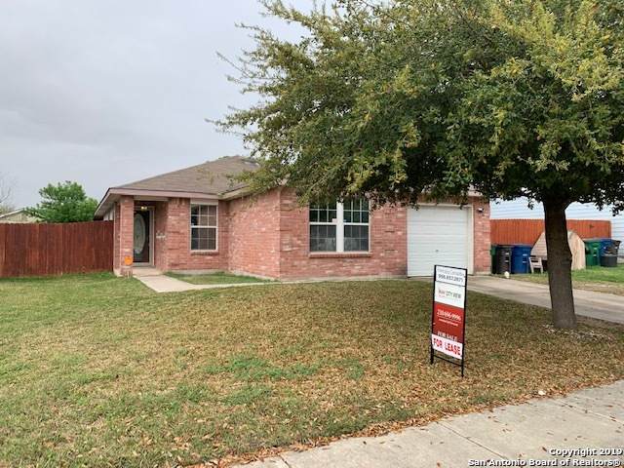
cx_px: 312
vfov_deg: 53.1
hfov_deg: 67.3
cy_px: 234
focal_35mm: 26
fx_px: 469
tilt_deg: +4.4
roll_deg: +0.8
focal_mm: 4.25
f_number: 1.8
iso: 25
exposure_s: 1/1332
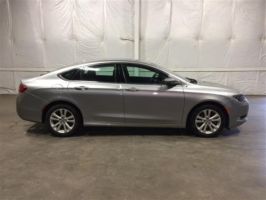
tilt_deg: -11.2
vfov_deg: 48.2
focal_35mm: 29
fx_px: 223
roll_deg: +0.6
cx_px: 133
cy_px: 100
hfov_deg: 61.7
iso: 64
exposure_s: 1/30
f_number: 2.2
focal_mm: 4.15
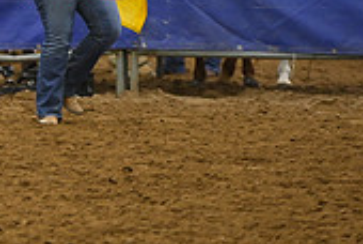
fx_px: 5505
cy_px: -108
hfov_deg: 3.8
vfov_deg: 2.5
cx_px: -149
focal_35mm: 545
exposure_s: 1/320
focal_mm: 160
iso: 2500
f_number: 2.8
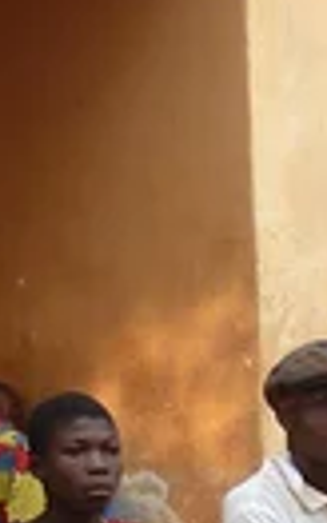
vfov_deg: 7.9
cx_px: 1013
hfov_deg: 4.7
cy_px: 611
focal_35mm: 265
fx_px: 3774
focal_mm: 7.4
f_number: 3.9
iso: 100
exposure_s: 1/80
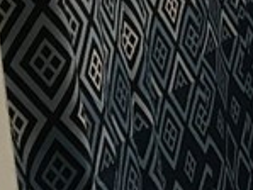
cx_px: 706
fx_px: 1456
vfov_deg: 7.4
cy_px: 7
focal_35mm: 199
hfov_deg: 8.6
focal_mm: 4.15
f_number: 2.2
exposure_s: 1/30
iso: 50
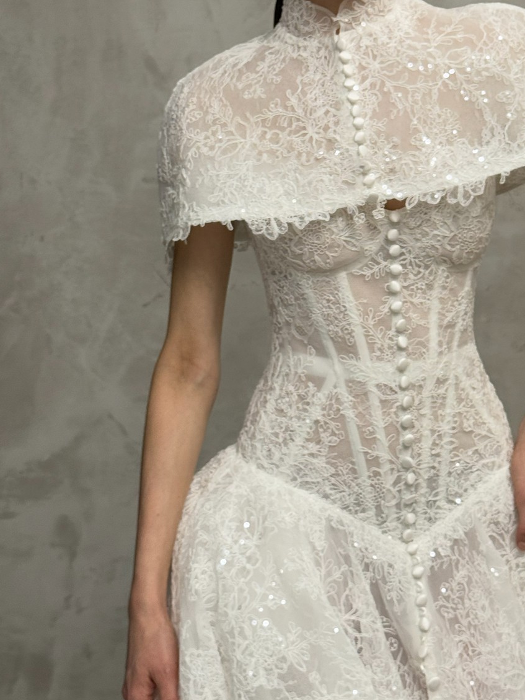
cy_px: 218
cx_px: 348
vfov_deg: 28.3
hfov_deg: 21.5
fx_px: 1375
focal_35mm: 68
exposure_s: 1/74
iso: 100
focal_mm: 6.76
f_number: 1.78
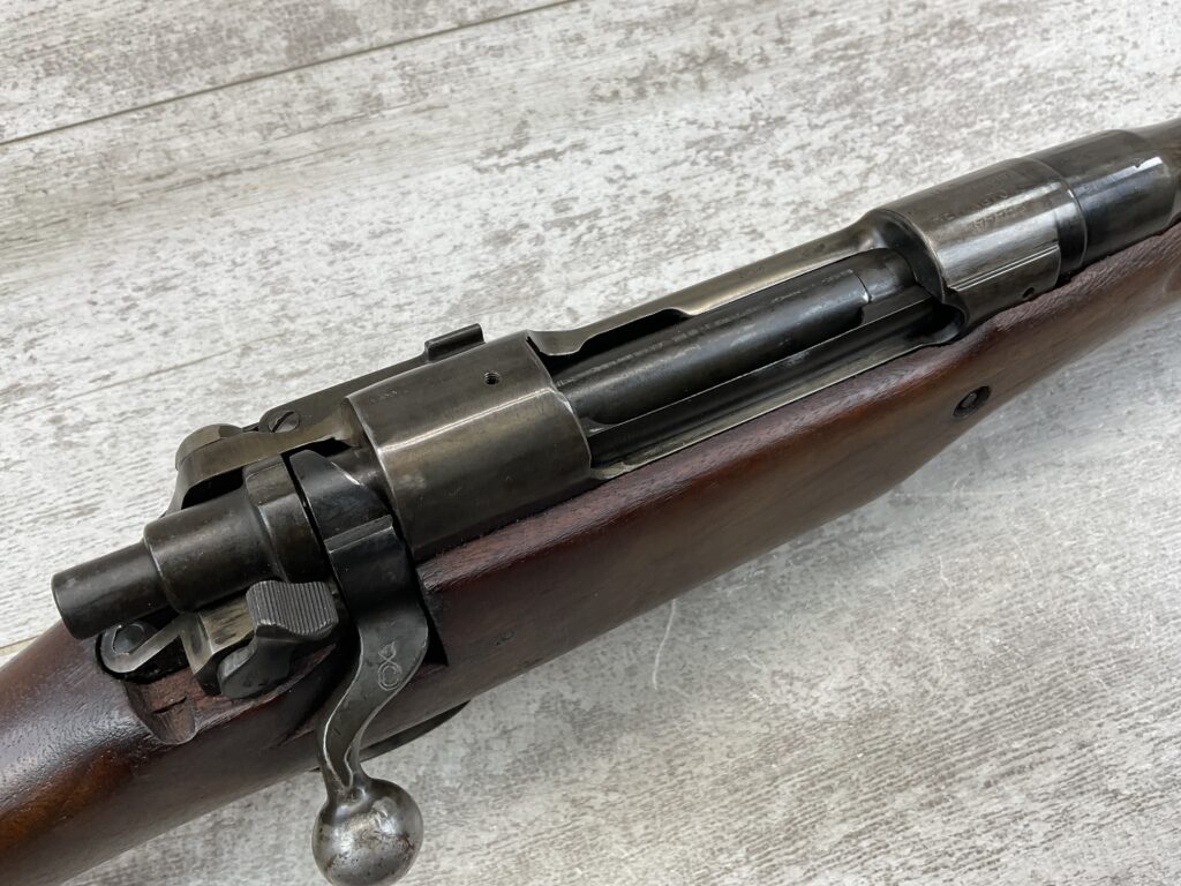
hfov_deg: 61.7
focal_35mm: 29
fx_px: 989
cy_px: 443
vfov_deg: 48.2
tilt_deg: -71.5
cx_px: 590
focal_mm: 3
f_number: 1.8
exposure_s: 1/120
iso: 20
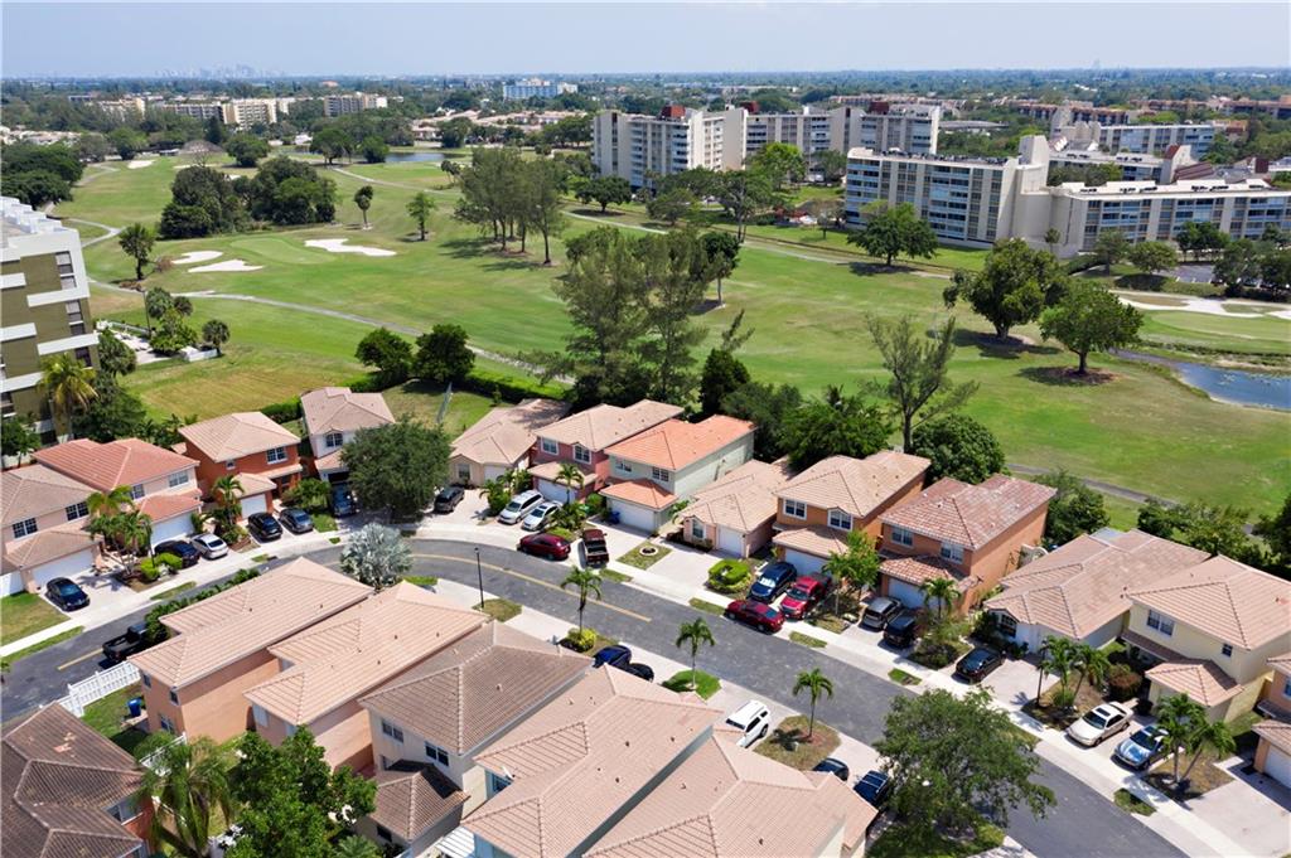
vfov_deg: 46.3
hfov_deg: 65.5
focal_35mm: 28
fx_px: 1003
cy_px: 429
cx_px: 646
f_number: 5.6
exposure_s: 1/500
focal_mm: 10.26
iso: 100
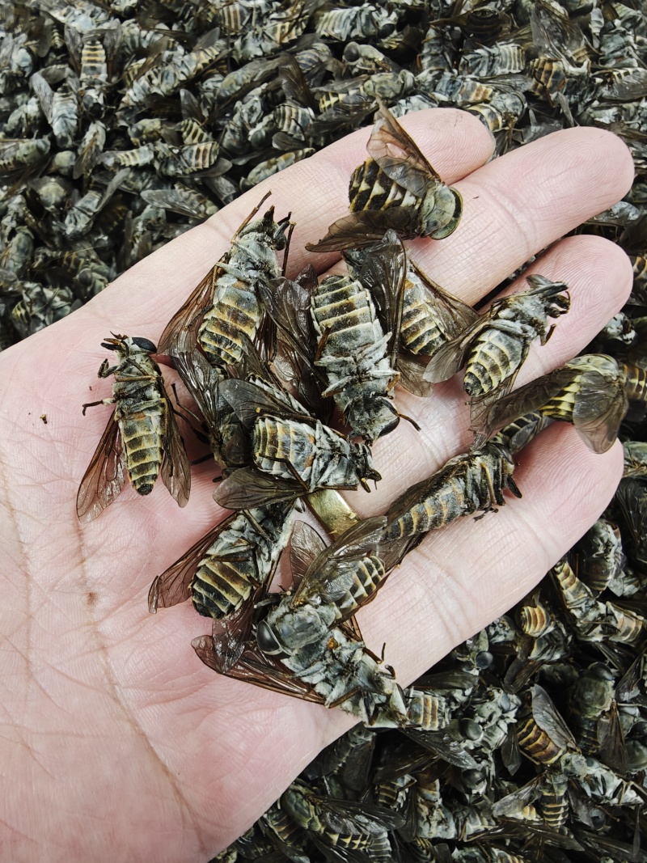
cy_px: 432
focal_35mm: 23
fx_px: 573
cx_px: 324
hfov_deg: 58.9
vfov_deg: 73.9
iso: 640
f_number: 2.2
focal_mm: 2.13
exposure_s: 1/50
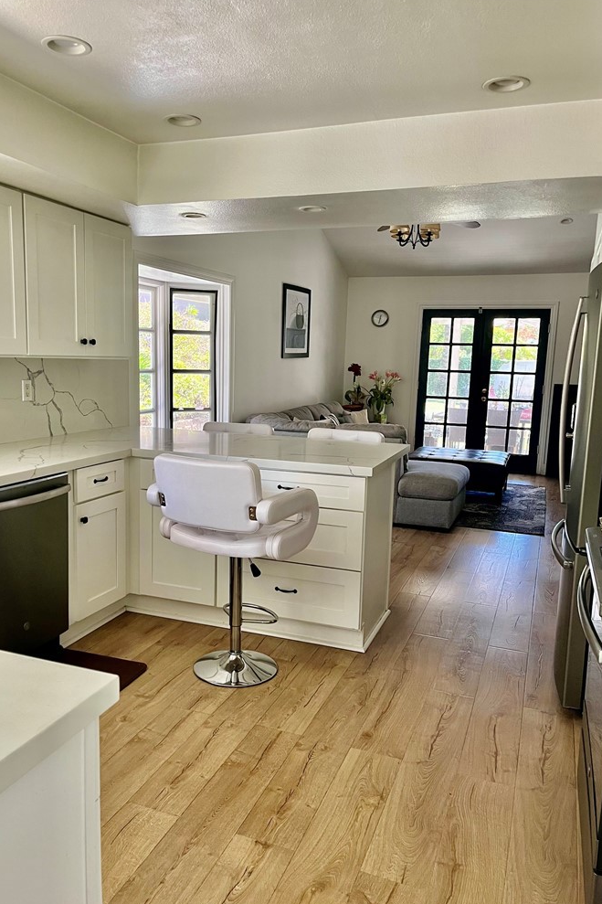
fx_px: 703
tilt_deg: -9.1
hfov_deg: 46.3
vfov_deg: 65.5
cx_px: 261
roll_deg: -0.8
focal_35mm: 28
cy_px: 463
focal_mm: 5.1
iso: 125
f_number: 1.6
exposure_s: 1/95
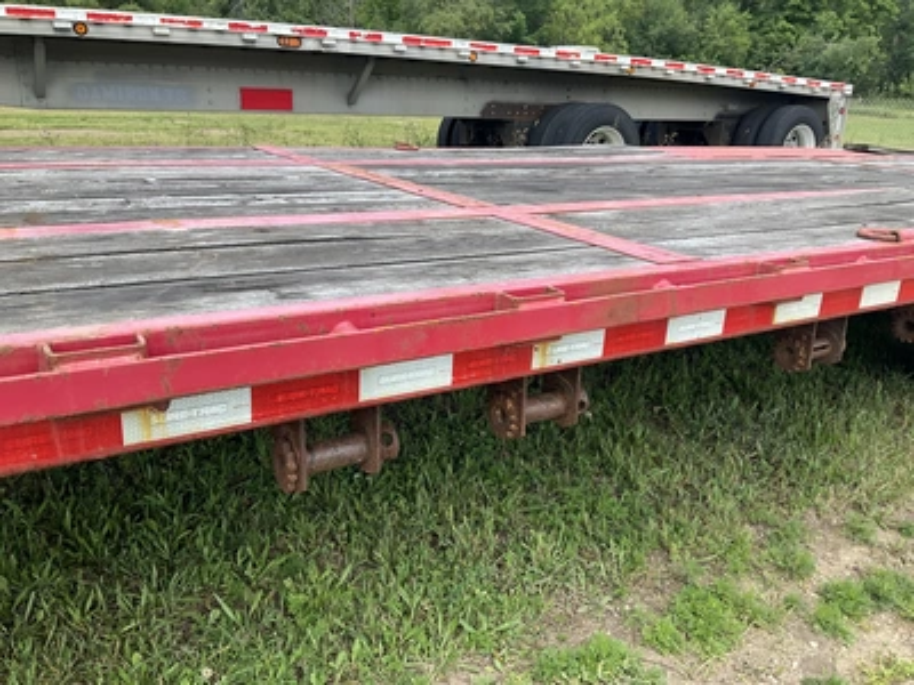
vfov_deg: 48.2
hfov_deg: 61.7
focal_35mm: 29
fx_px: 766
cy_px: 342
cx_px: 457
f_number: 1.8
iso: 25
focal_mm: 3
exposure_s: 1/422
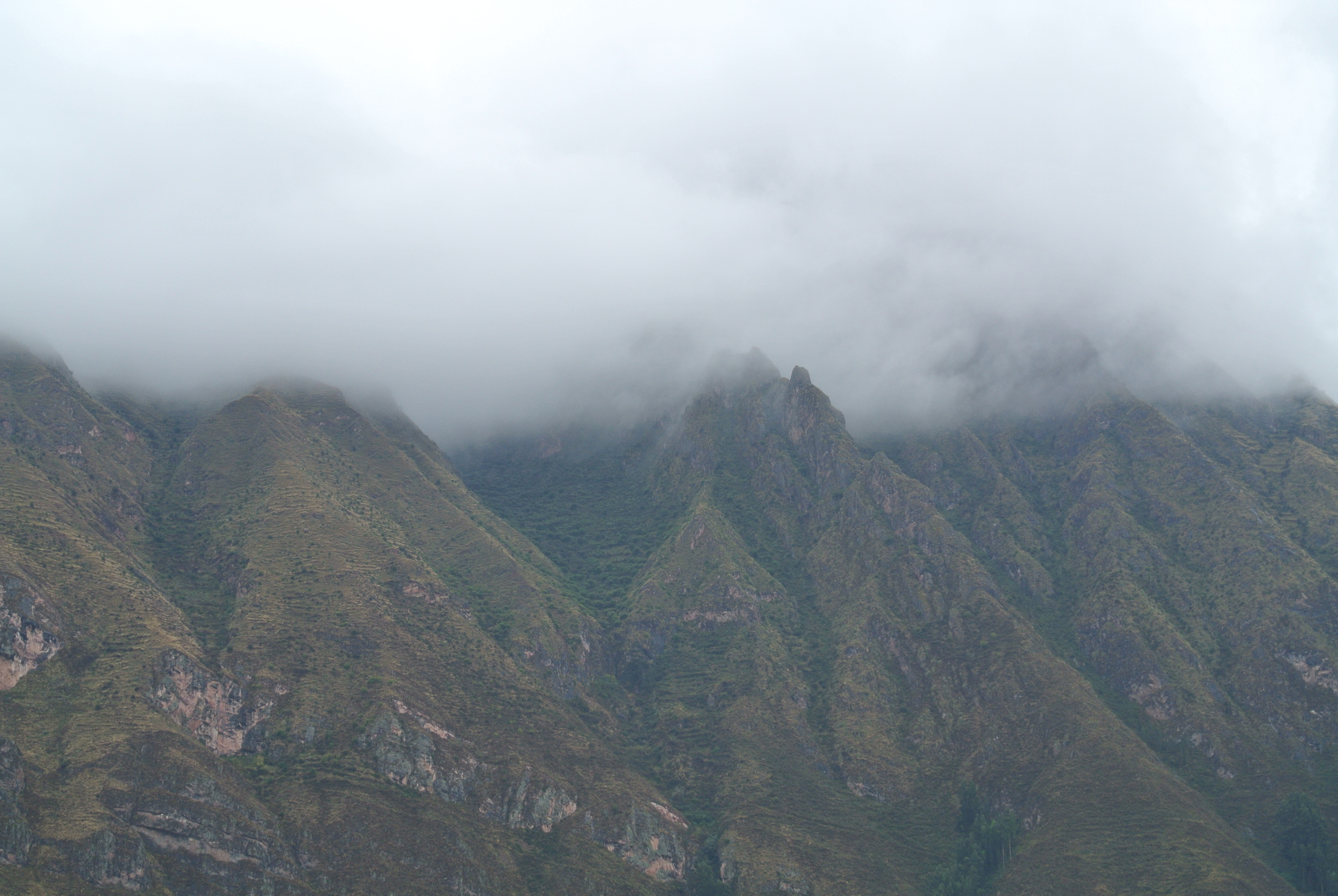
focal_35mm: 81
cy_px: 448
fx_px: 3014
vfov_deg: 16.9
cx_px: 669
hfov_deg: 25.0
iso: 100
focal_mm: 30
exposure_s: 1/60
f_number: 5.6
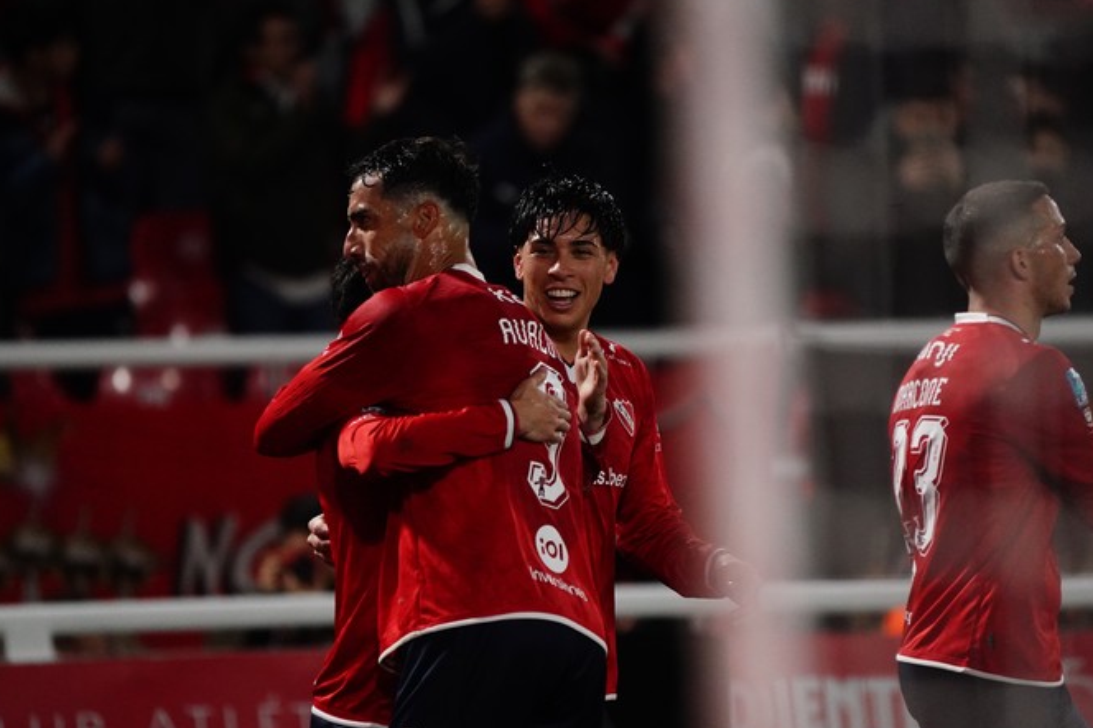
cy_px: 377
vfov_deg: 2.1
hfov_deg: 3.2
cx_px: 532
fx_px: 19754
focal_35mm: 651
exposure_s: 1/1600
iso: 8000
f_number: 6.3
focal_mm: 600
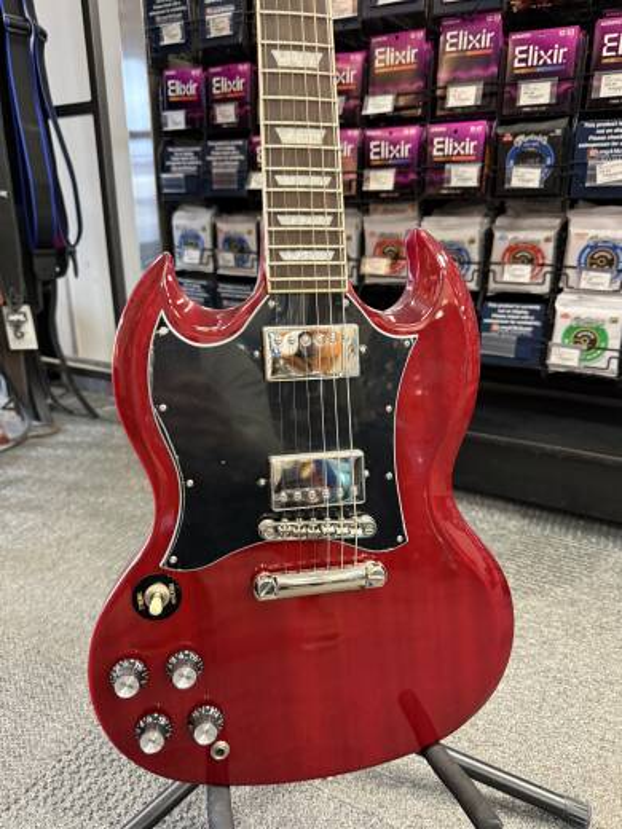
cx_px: 311
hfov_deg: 56.8
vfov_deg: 71.6
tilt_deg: -19.0
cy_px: 414
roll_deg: -0.2
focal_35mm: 24
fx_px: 575
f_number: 1.78
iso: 800
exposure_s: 1/60
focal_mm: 6.76
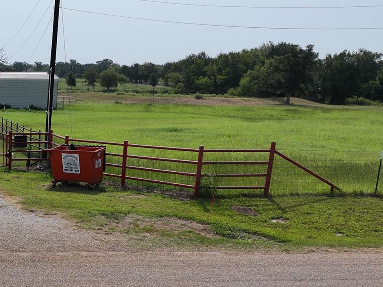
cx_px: -19
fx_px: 597
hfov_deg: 32.1
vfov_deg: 26.2
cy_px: 256
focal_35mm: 54
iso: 110
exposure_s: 1/3200
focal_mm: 12.29
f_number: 2.8
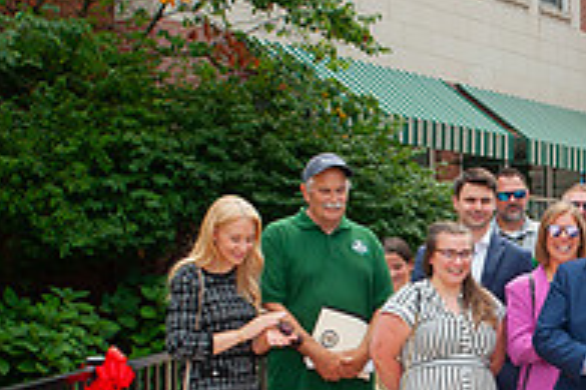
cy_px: 285
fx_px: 1693
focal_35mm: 104
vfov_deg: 13.1
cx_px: 676
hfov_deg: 18.7
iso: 400
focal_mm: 35
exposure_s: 1/200
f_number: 13
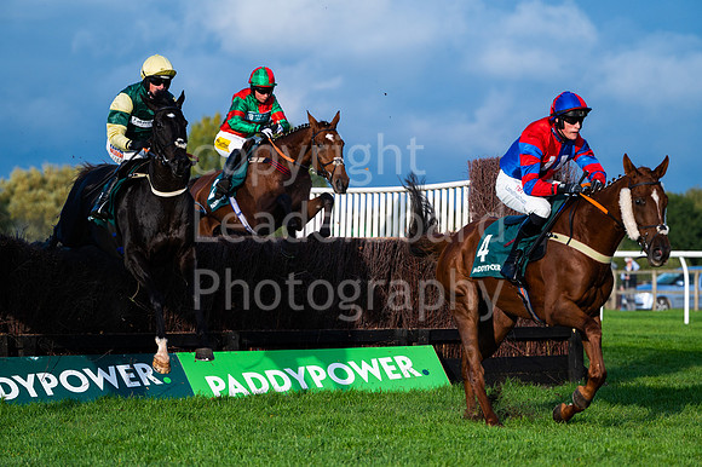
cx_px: 351
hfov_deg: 13.7
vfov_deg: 9.1
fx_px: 2923
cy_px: 234
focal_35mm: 150
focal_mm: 150
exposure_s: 1/3200
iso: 400
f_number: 4
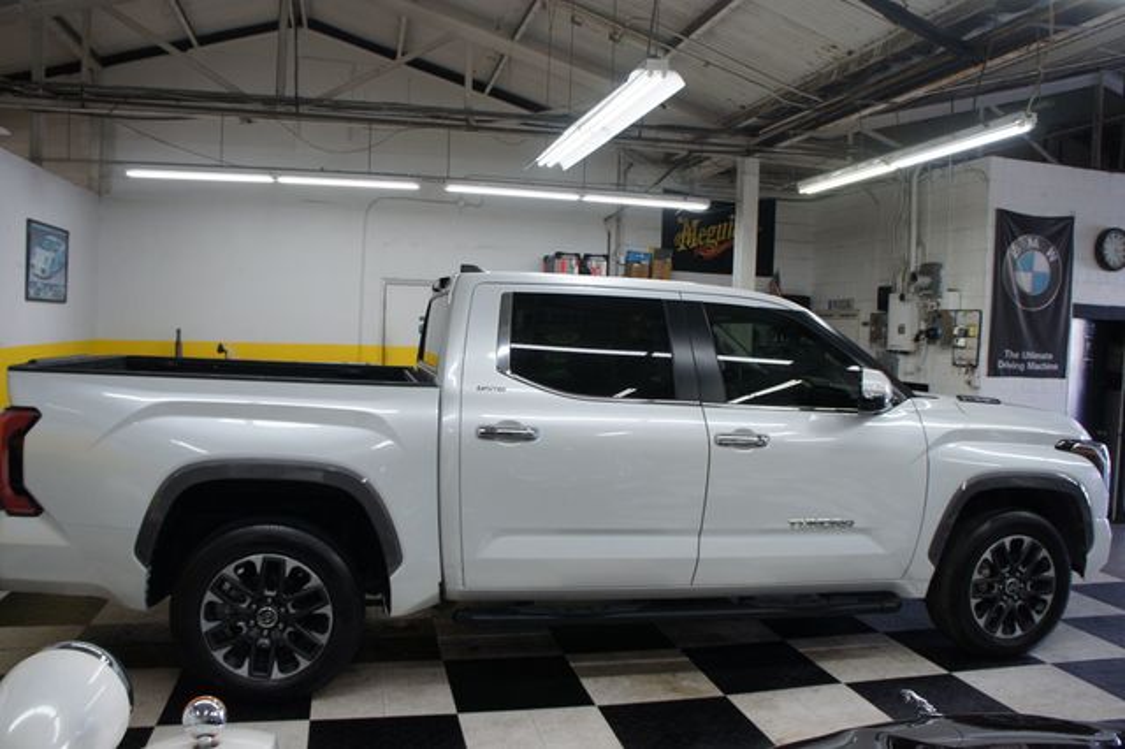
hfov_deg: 67.4
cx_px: 562
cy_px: 374
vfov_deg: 47.9
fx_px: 843
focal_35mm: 27
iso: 200
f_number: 4
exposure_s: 1/40
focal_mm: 18
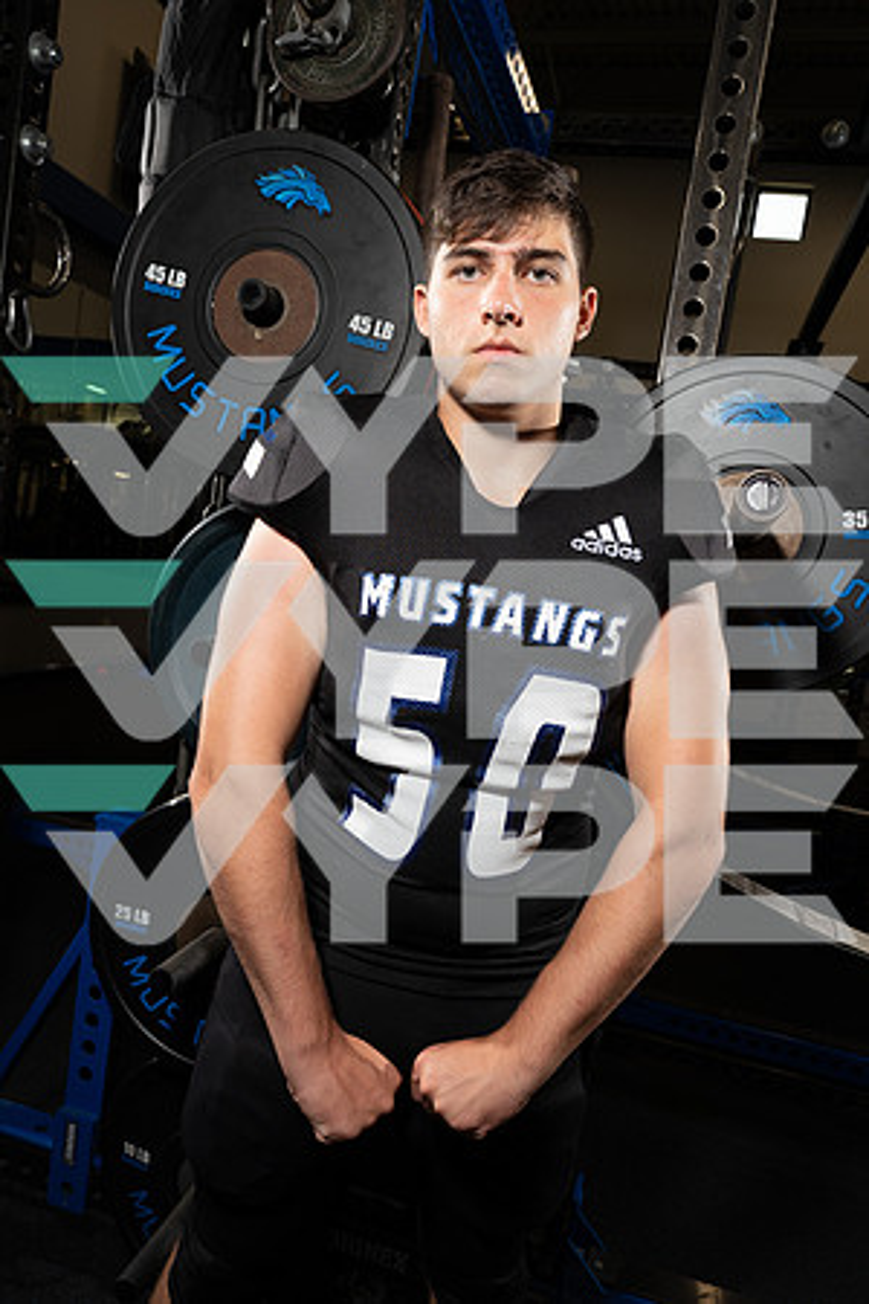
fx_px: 978
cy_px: 652
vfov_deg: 67.4
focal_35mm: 27
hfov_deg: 47.9
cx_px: 434
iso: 800
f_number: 8
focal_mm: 27
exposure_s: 1/250
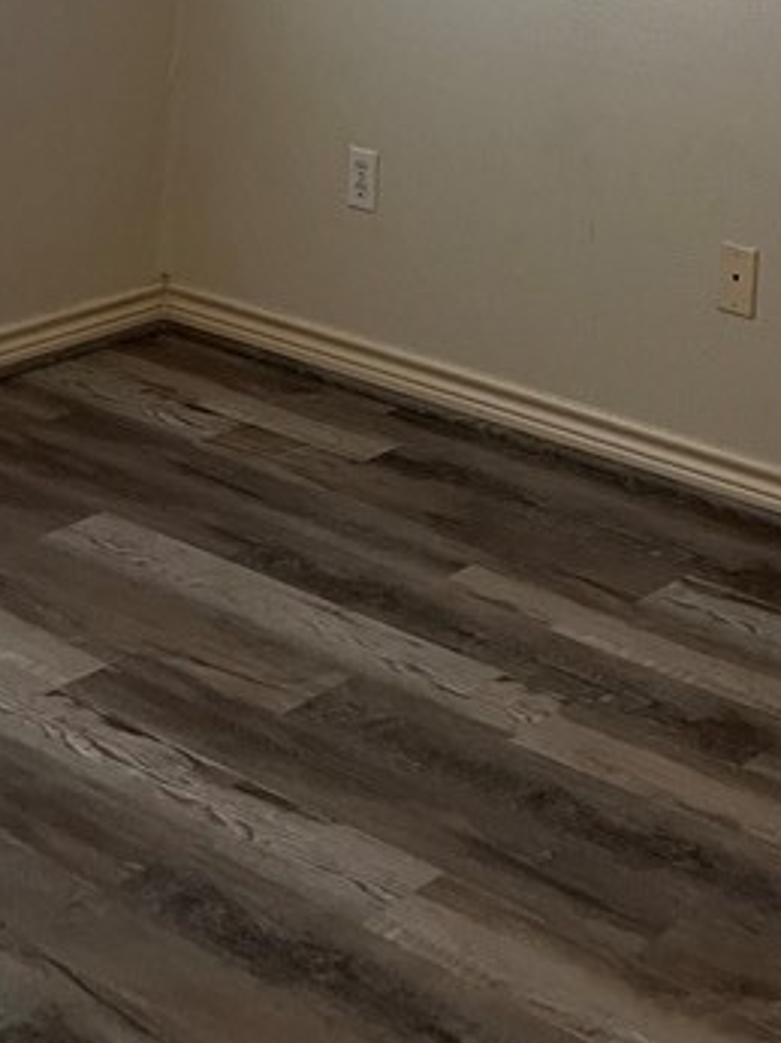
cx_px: 431
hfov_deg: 19.1
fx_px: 2319
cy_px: -286
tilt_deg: -0.5
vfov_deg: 22.8
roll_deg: -2.3
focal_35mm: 77
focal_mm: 5.7
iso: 160
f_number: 1.5
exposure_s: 1/60
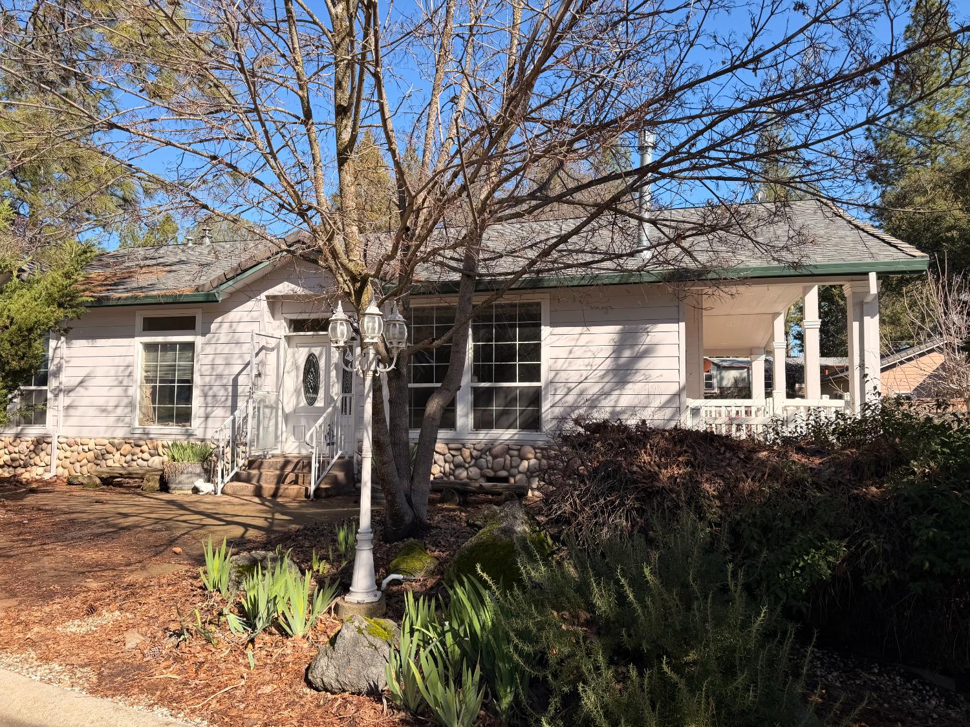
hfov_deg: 71.6
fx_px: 673
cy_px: 364
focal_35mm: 24
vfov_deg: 56.8
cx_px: 485
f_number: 1.78
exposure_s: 1/2299
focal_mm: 6.76
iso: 80
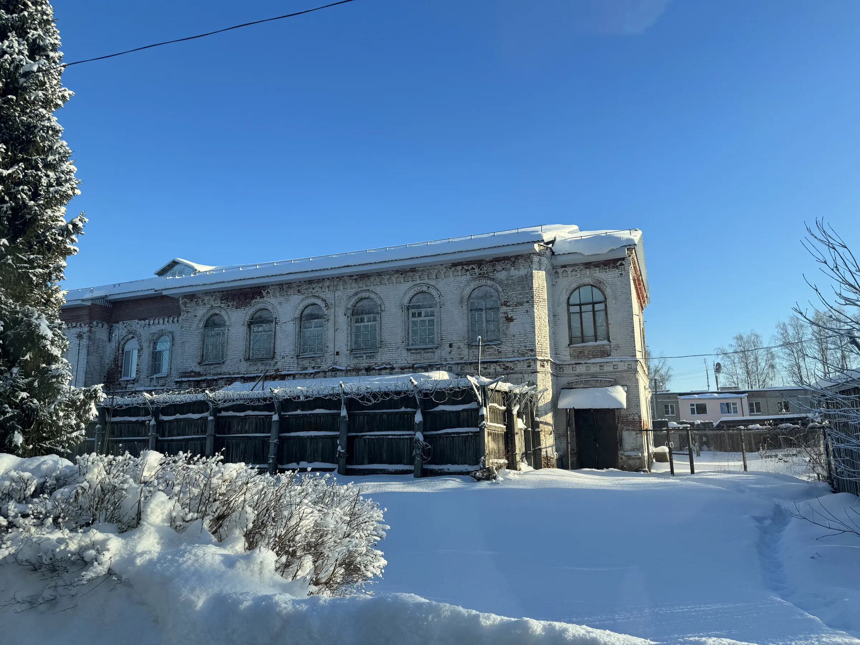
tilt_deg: +11.7
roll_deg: +1.6
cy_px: 322
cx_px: 430
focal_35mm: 24
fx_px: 596
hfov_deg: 71.6
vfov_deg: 56.8
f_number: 1.78
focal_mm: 6.86
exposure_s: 1/1818
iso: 80
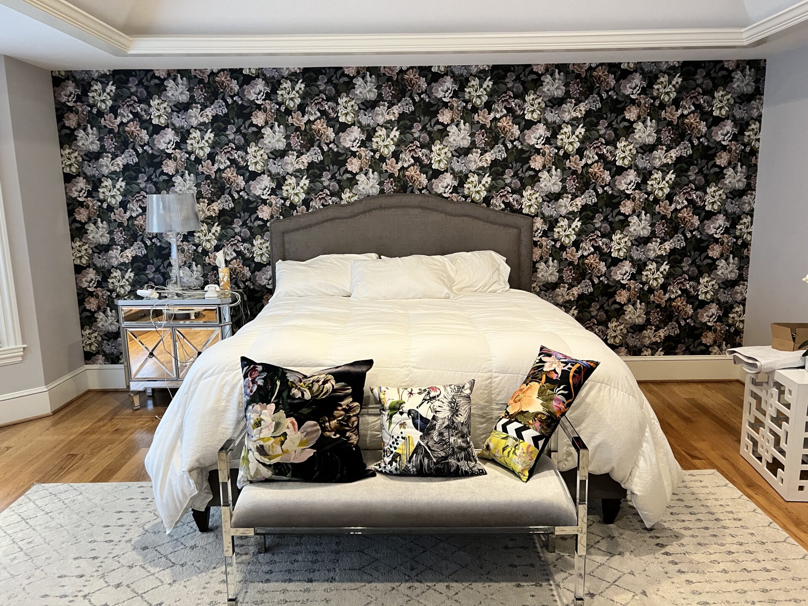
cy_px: 303
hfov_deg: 67.3
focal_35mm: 26
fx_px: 607
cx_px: 404
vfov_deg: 53.1
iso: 200
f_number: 1.5
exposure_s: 1/60
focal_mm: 5.7
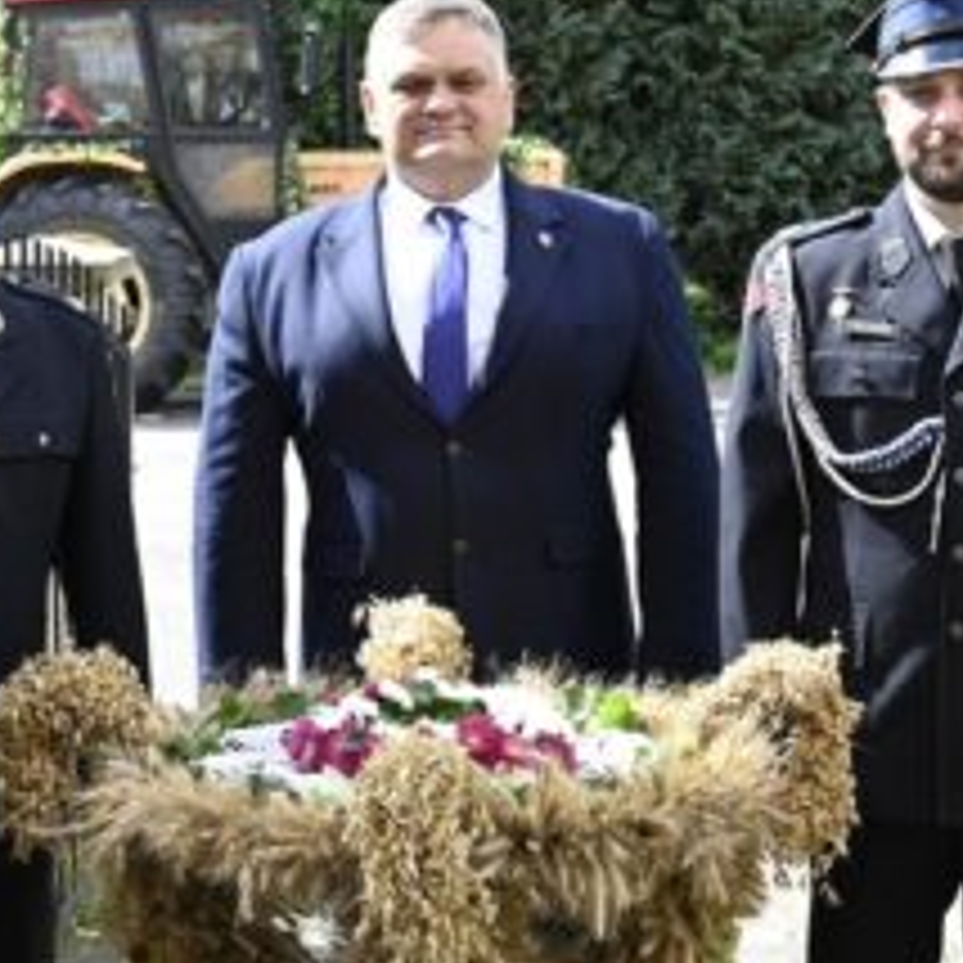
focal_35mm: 100
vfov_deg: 17.4
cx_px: 490
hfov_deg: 17.4
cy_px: 576
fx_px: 3147
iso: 200
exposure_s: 1/250
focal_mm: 28
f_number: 4.5
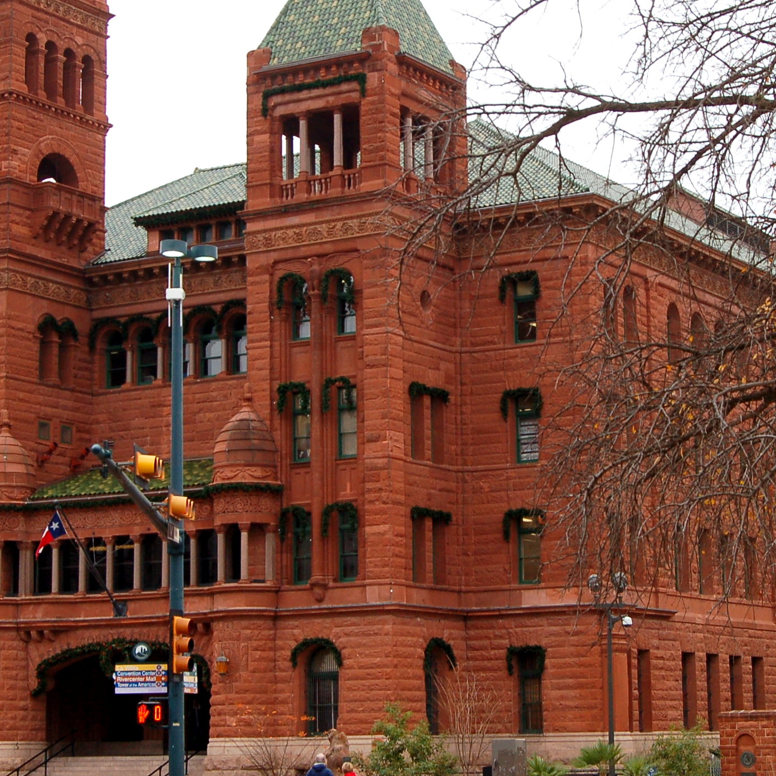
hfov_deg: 19.7
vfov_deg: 19.7
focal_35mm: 88
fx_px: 2232
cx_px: 424
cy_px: 334
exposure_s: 1/100
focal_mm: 32
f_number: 9
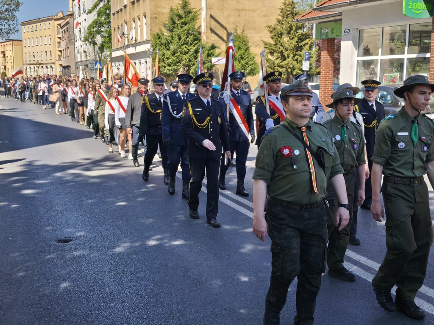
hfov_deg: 41.2
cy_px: 162
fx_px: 577
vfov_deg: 31.5
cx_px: 217
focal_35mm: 46
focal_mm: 6.57
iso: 50
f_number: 1.6
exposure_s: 1/771
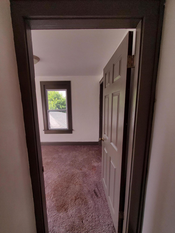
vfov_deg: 106.2
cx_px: 88
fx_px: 88
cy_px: 116
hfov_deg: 89.9
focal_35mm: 13
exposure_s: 1/170
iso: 50
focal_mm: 1.8
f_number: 2.2
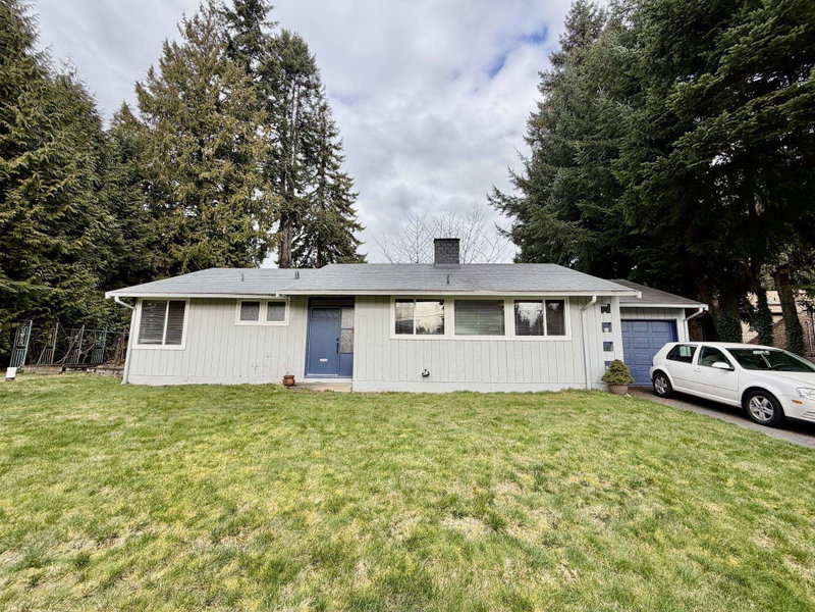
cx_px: 408
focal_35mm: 14
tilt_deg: +8.5
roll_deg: -0.7
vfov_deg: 85.7
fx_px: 330
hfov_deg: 102.1
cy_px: 306
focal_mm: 2.22
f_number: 2.2
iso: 40
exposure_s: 1/502
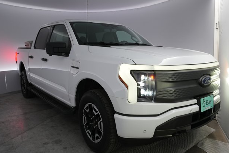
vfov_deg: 45.0
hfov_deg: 63.7
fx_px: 184
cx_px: 116
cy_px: 75
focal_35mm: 29
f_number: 4
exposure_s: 1/160
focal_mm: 28
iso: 800
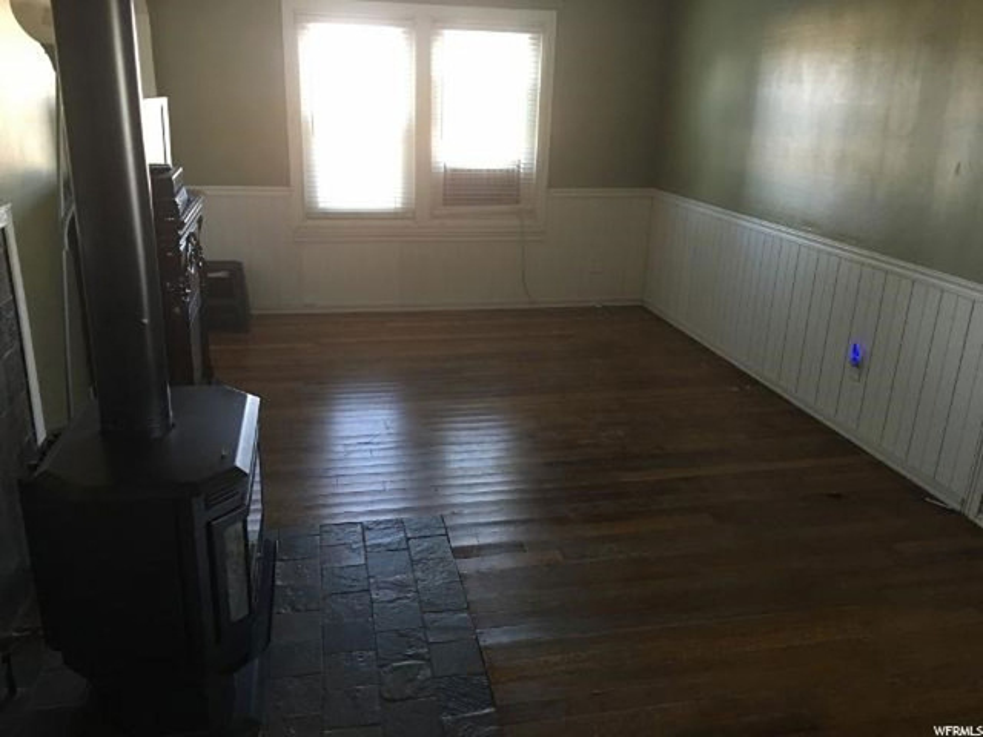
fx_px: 824
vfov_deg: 48.2
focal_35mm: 29
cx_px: 492
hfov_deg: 61.7
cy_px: 368
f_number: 2.2
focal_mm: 4.15
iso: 100
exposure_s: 1/10
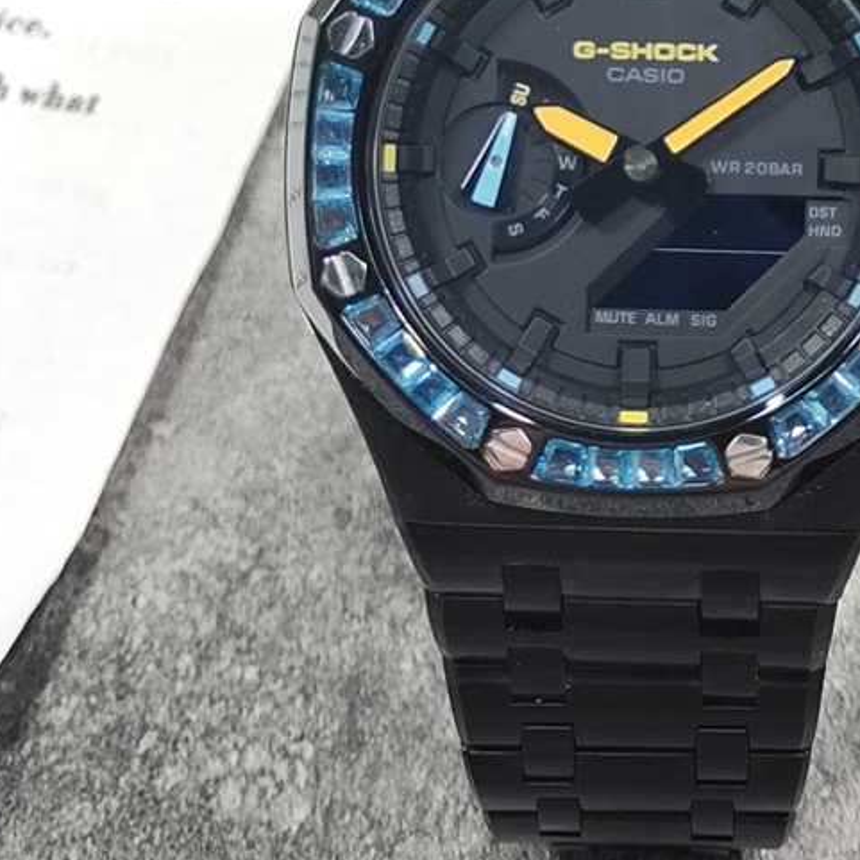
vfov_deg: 11.8
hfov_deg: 11.9
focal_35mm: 147
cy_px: 150
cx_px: 645
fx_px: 4132
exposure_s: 1/50
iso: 50
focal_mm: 7.55
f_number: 2.08
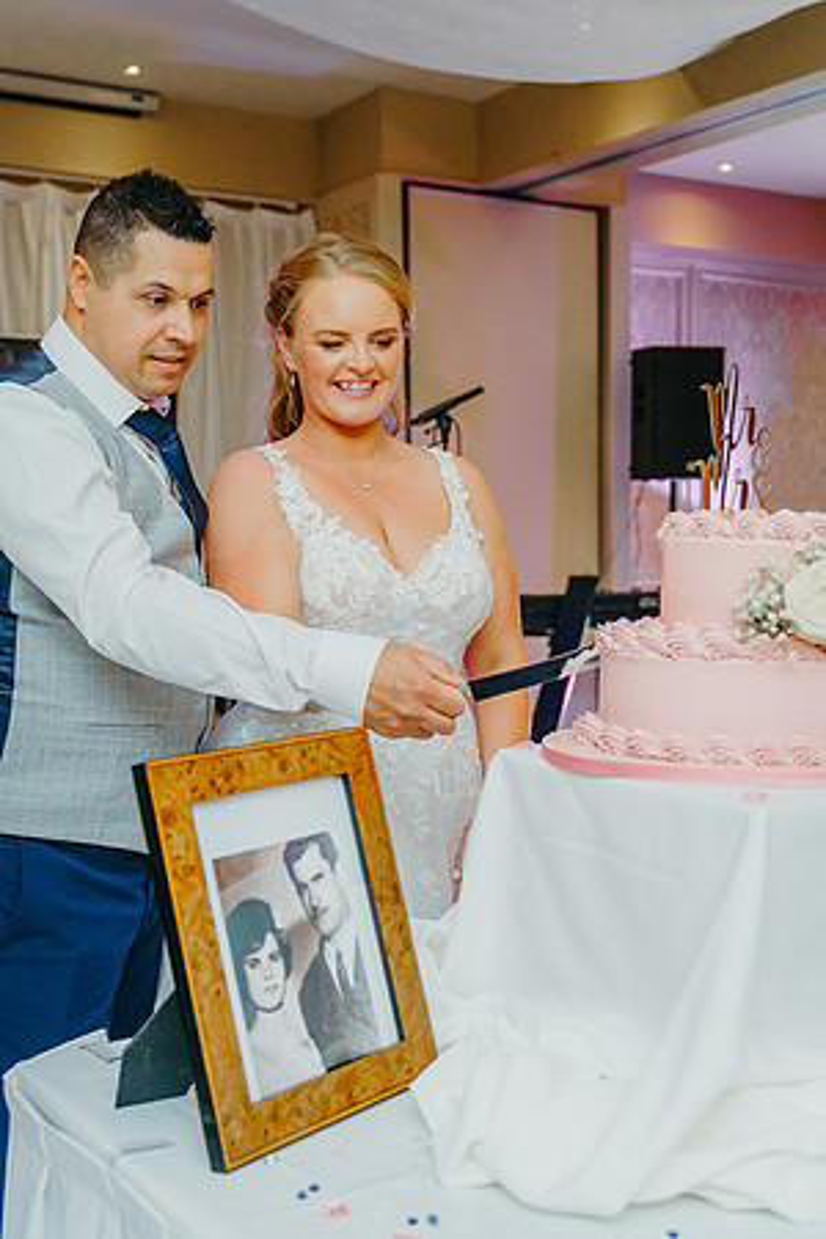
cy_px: 619
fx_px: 1463
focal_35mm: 43
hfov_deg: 31.5
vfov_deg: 45.9
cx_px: 413
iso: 1250
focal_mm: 28
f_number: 2.8
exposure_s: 1/200
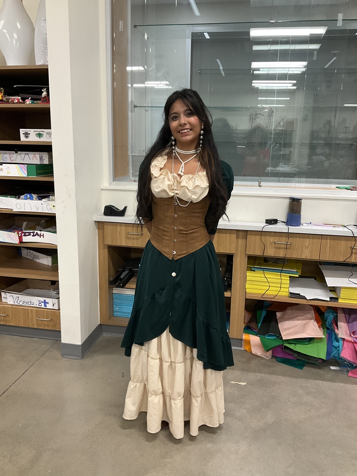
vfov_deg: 61.7
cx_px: 178
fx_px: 399
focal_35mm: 29
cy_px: 238
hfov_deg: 48.2
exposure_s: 1/60
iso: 100
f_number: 1.8
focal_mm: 3
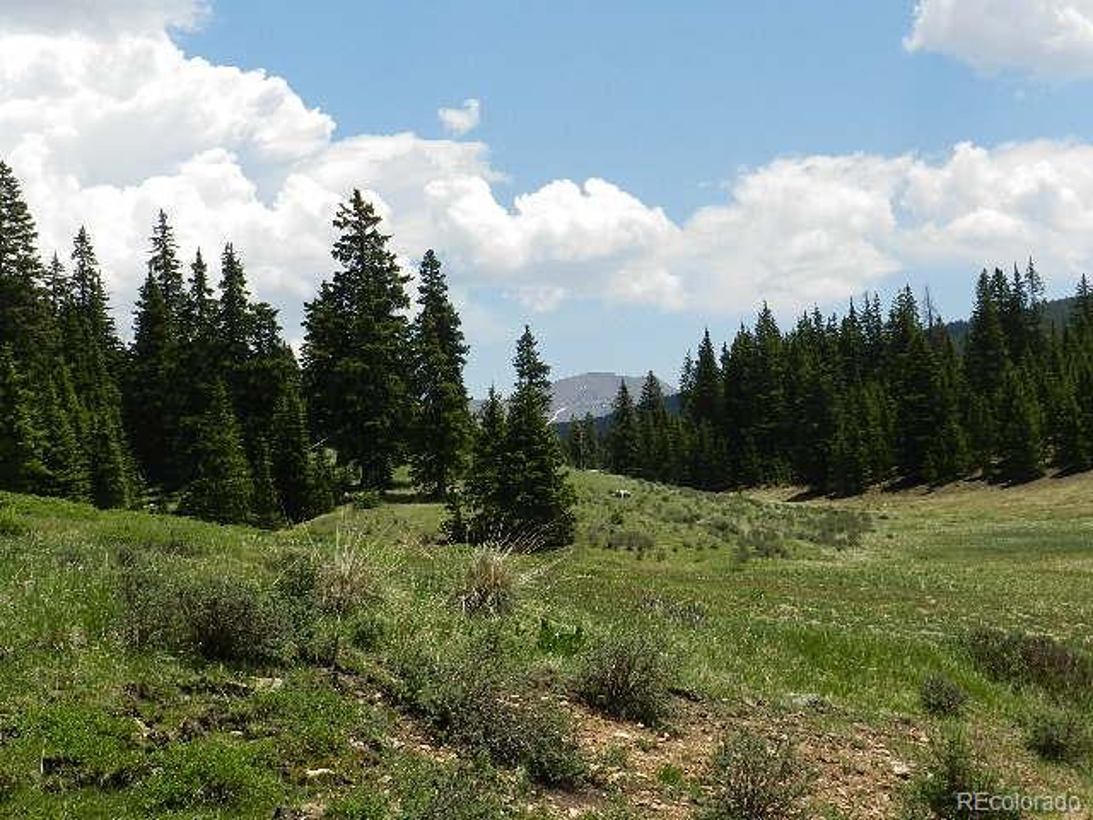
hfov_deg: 41.2
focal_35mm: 46
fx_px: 1452
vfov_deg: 31.5
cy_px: 410
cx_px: 546
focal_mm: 8.1
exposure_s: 1/800
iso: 160
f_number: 5
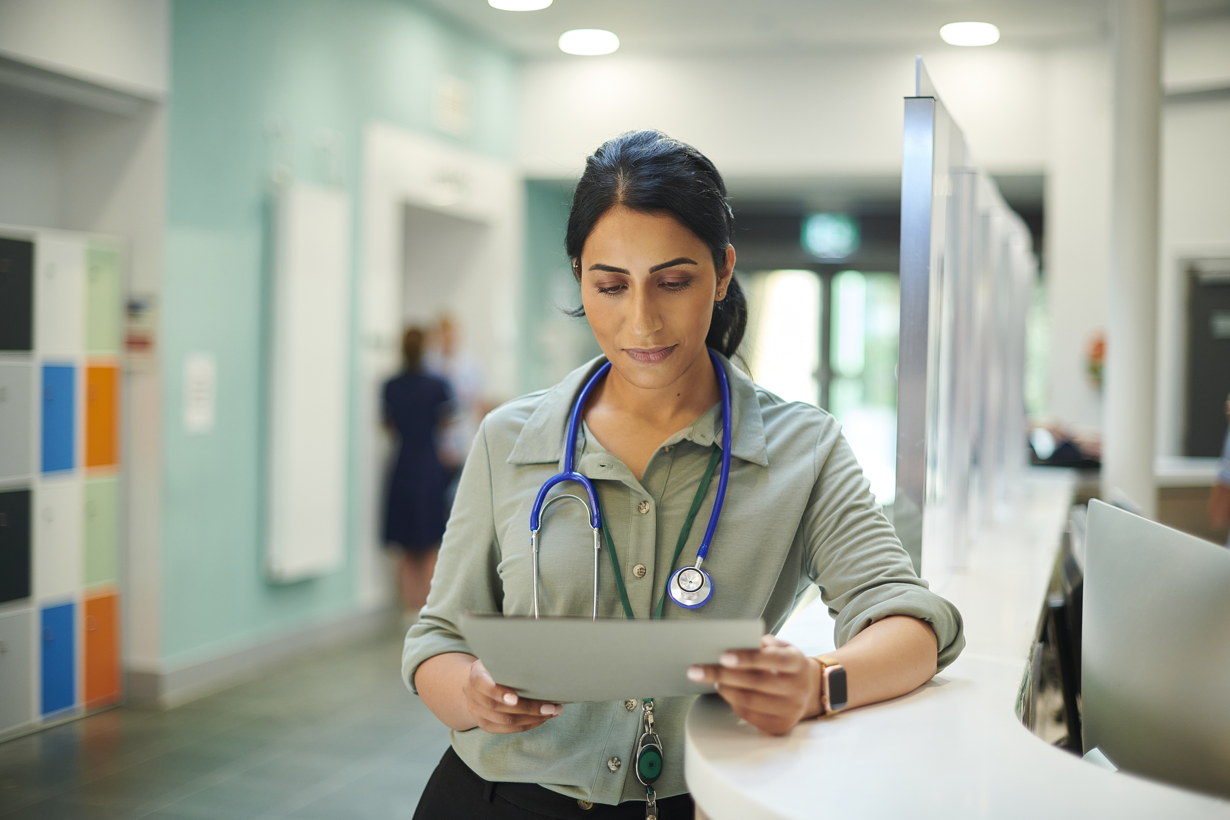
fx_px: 1708
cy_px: 410
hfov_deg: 39.6
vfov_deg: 27.0
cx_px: 615
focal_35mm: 50
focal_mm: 50
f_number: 2
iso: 640
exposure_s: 1/500
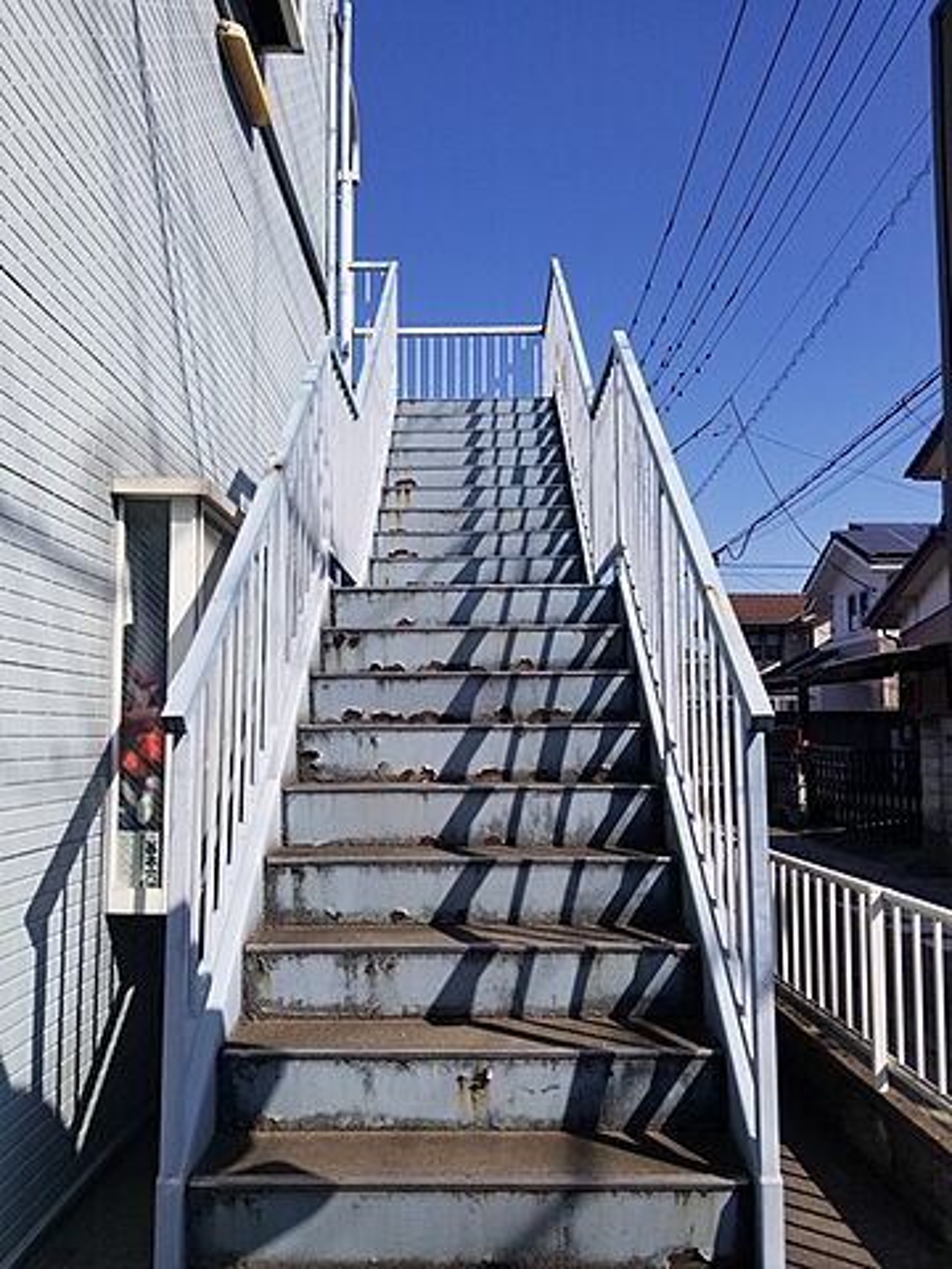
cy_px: 634
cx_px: 476
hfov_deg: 53.1
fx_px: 953
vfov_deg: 67.3
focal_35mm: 26
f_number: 1.7
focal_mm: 4.3
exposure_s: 1/3224
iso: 50
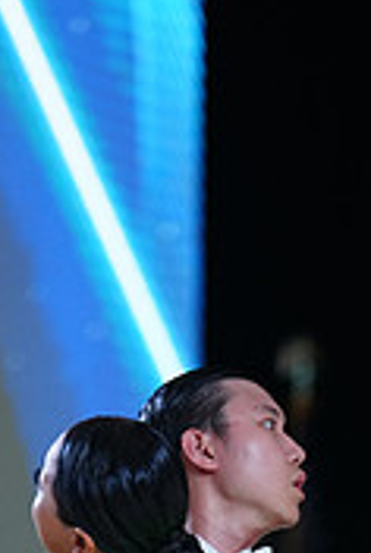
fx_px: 9022
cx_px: 256
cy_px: 842
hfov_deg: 2.4
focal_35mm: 586
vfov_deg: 3.5
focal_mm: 178
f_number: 2.8
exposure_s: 1/500
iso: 800
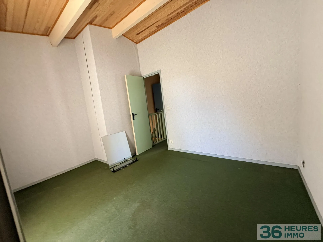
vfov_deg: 85.7
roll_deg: +7.3
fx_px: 131
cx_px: 162
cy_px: 121
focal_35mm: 14
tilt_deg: -6.5
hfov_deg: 102.1
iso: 400
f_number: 2.2
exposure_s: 1/77
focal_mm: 2.22
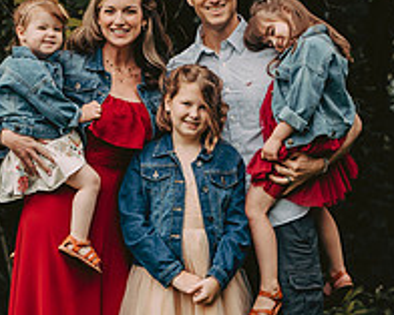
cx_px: 199
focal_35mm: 252
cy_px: 166
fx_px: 2940
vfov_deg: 6.1
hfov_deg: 7.7
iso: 640
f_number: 2.8
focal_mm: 90
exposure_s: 1/2000
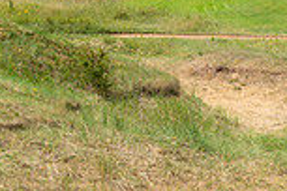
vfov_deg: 5.1
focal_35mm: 265
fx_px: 2112
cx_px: 103
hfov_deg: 7.8
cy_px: -161
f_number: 8
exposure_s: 1/1250
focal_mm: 70
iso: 320
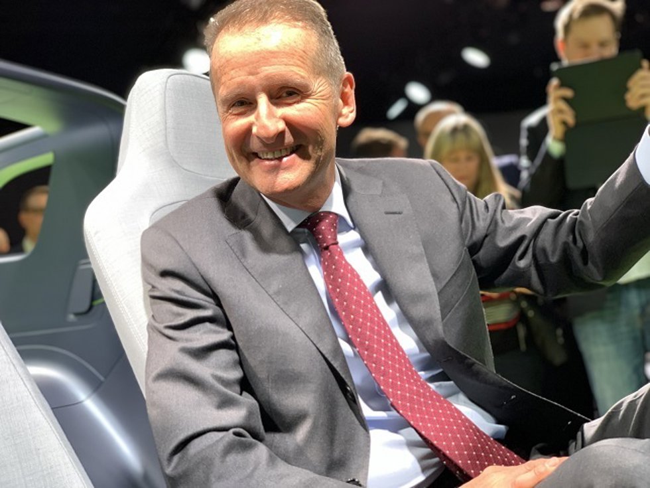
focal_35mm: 52
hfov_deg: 36.8
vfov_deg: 28.0
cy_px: 244
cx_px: 325
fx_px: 976
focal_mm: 6
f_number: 2.4
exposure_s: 1/100
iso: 80
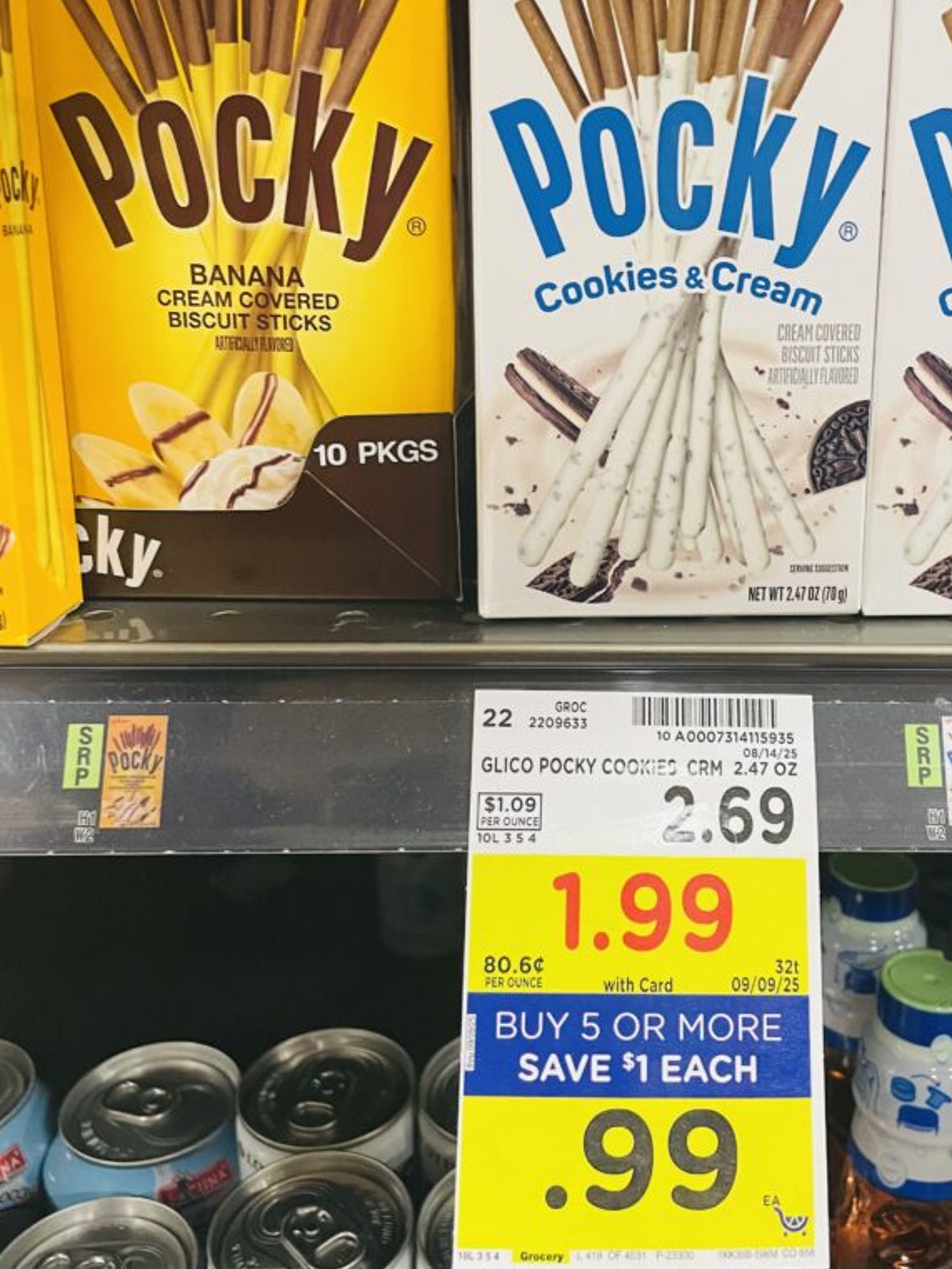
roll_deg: -1.4
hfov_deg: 40.2
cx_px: 629
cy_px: 559
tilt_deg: -18.0
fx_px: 1283
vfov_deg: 52.5
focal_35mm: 35
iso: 160
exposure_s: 1/60
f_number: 1.6
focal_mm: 4.2
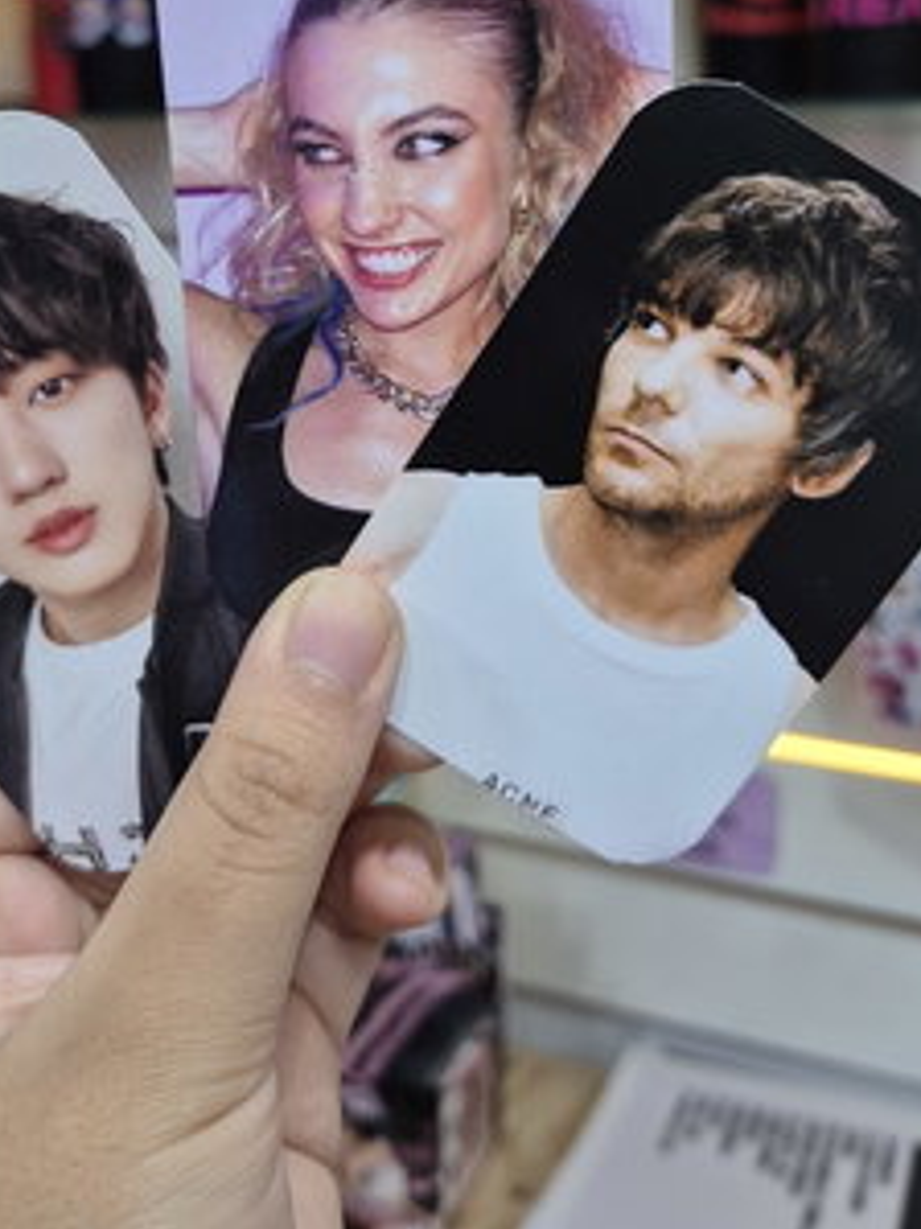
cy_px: 323
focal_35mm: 41
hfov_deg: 35.0
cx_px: 374
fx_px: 1456
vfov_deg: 44.4
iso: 160
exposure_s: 1/100
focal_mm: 5.4
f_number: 1.8
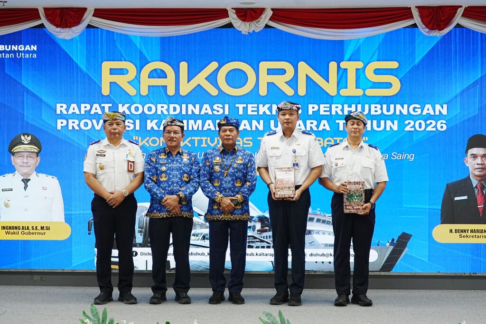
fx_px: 851
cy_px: 162
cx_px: 243
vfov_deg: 21.6
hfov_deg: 31.9
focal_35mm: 63
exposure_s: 1/125
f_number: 6.3
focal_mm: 63
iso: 2500
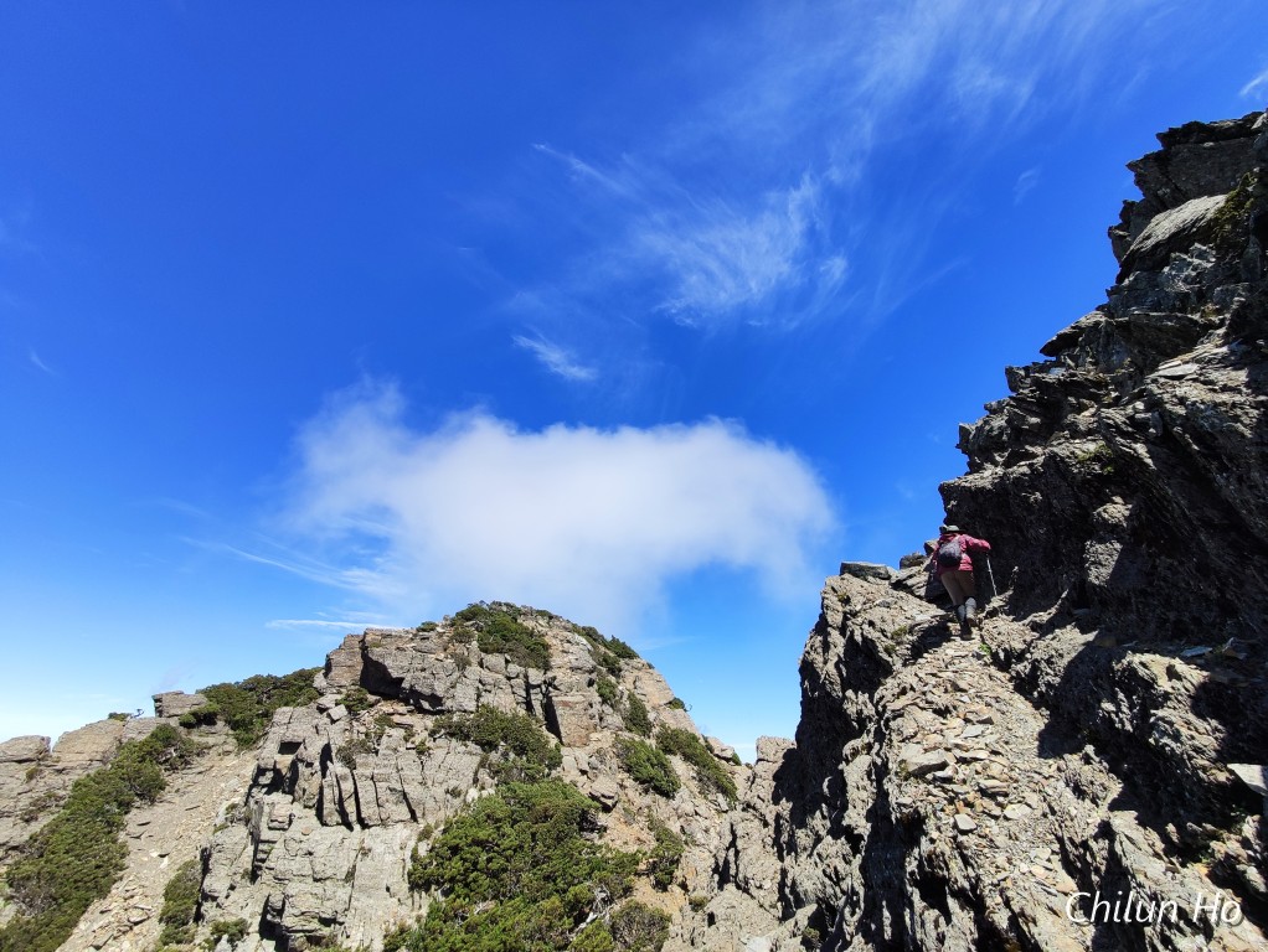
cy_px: 476
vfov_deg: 90.0
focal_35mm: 13
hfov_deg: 106.1
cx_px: 634
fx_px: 477
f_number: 2.2
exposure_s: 1/834
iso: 100
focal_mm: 2.25
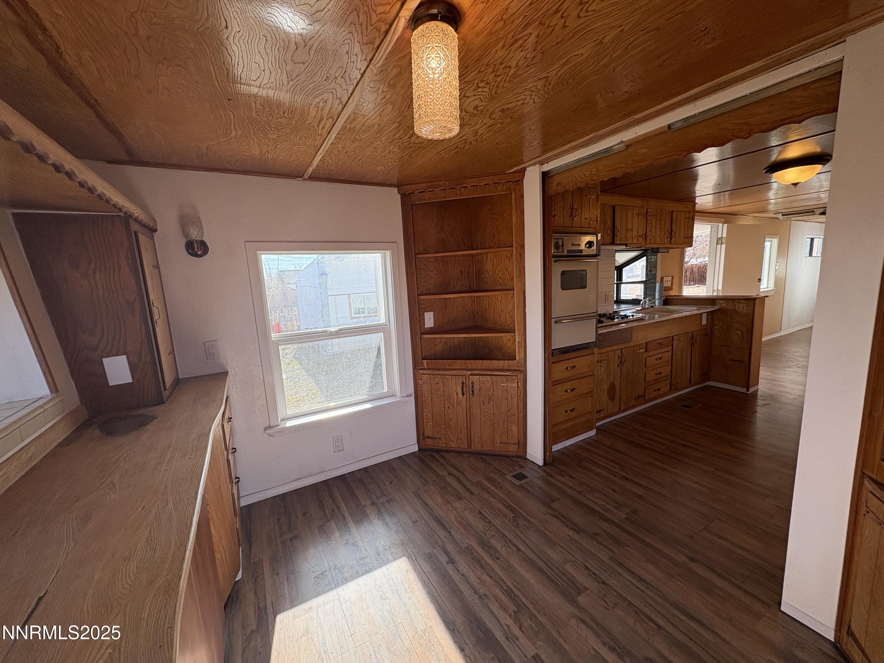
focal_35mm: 14
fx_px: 358
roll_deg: +3.2
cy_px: 332
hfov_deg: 102.1
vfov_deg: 85.7
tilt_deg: -9.0
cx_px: 442
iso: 50
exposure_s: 1/287
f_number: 2.2
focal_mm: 2.22
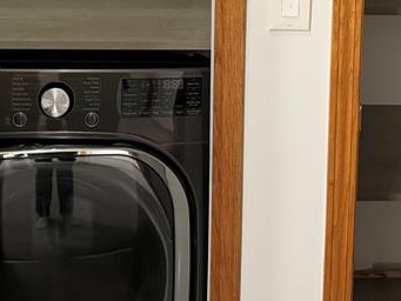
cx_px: 148
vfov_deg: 19.1
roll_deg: -0.3
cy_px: -74
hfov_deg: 26.9
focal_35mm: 72
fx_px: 834
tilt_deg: -9.1
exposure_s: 1/40
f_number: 1.78
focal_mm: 6.76
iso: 800
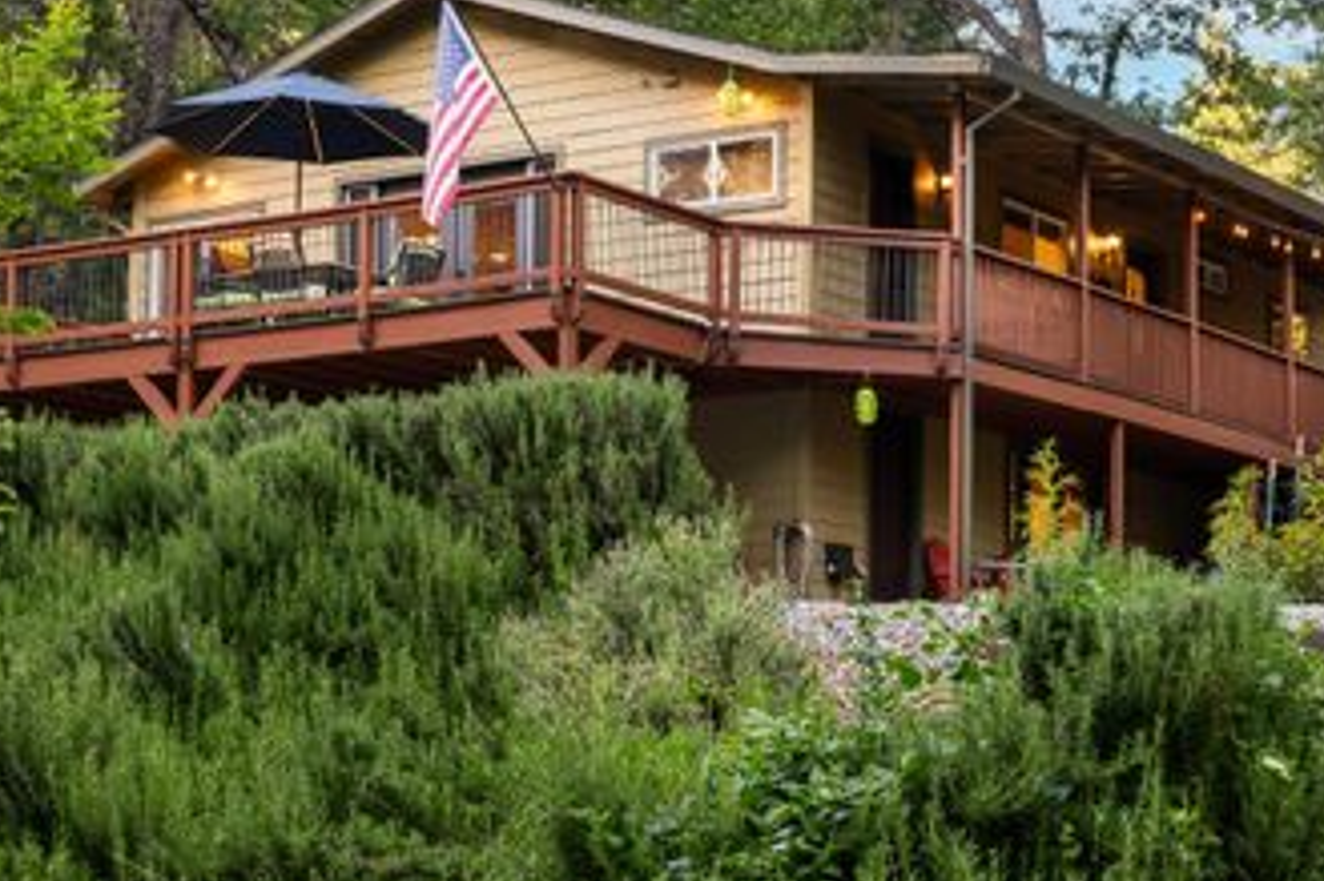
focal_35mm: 85
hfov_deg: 23.9
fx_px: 3124
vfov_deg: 16.1
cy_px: 380
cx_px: 684
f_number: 7.1
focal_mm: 56
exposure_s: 1/8
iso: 320
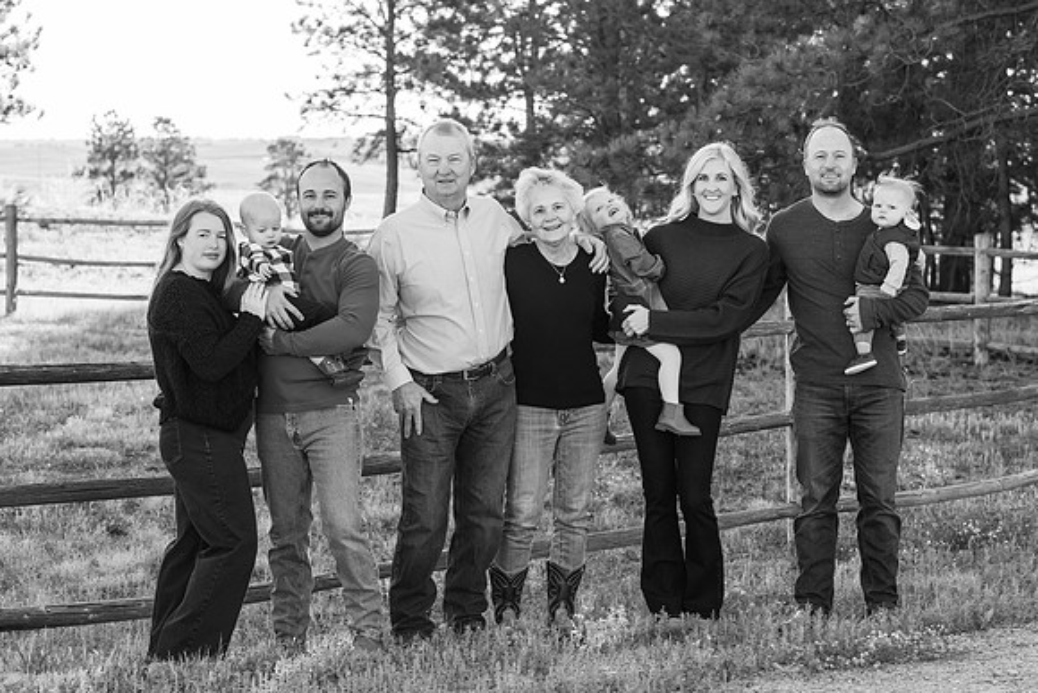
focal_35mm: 102
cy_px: 346
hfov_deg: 20.0
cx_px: 519
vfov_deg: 13.4
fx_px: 2942
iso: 1000
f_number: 7.1
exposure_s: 1/320
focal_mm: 102
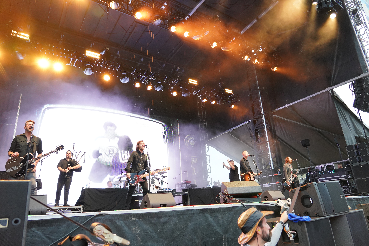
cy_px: 123
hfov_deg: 73.7
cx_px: 184
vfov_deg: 53.1
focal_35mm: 24
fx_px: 246
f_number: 4
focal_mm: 24
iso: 2500
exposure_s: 1/160
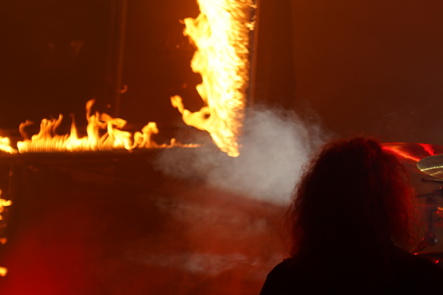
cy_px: 157
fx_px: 3310
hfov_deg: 7.6
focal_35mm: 269
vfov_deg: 5.1
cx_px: 454
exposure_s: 1/100
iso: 160
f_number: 4
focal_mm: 83
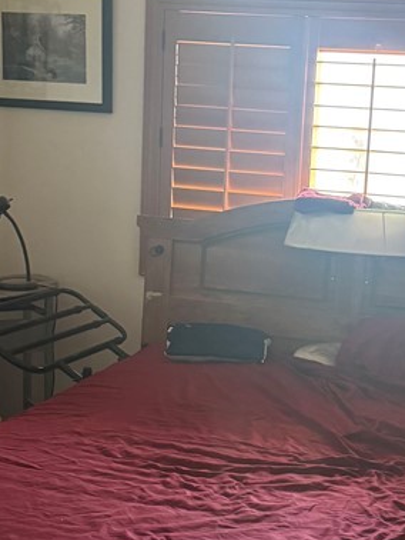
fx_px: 1013
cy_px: 307
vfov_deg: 29.8
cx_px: 331
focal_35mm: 65
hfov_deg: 22.3
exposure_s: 1/40
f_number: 1.78
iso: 1000
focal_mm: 6.76
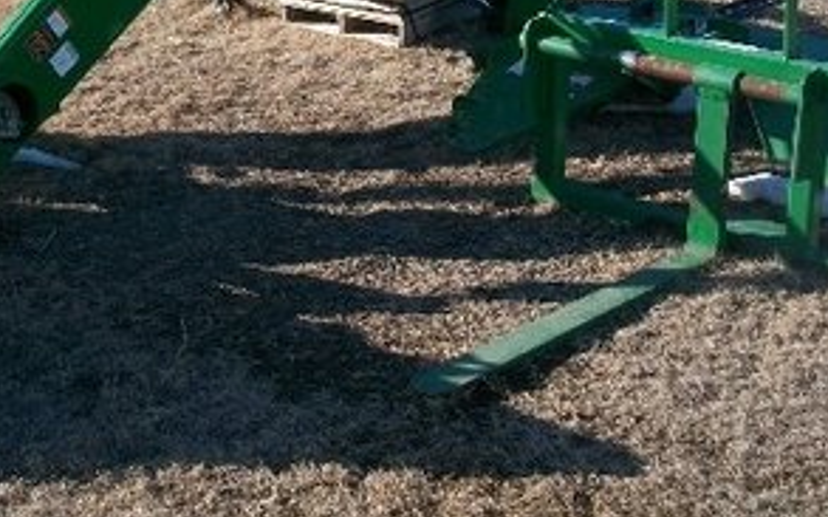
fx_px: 1421
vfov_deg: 20.3
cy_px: 65
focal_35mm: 63
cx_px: 339
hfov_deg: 32.4
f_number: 5.5
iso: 80
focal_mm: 5.7
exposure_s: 1/250
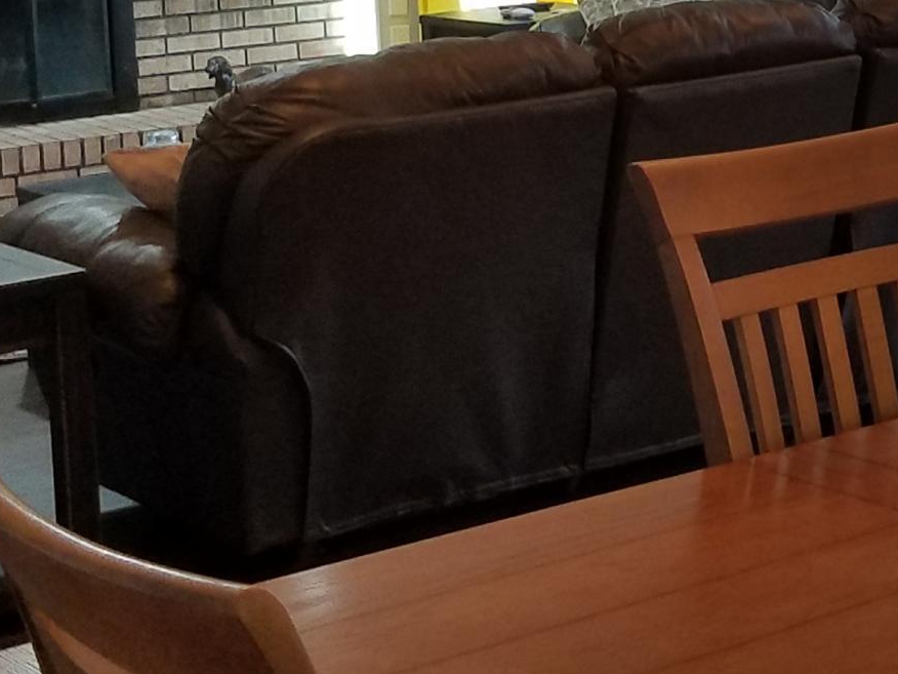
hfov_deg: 21.5
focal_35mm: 89
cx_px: 802
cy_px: -13
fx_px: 2309
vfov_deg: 16.2
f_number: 1.7
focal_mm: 4.2
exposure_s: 1/40
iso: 160
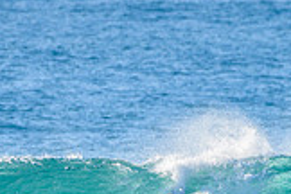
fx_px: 17742
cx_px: 117
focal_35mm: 2195
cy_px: 247
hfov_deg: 0.9
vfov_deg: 0.6
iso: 200
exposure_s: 1/2000
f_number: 5.6
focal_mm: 500
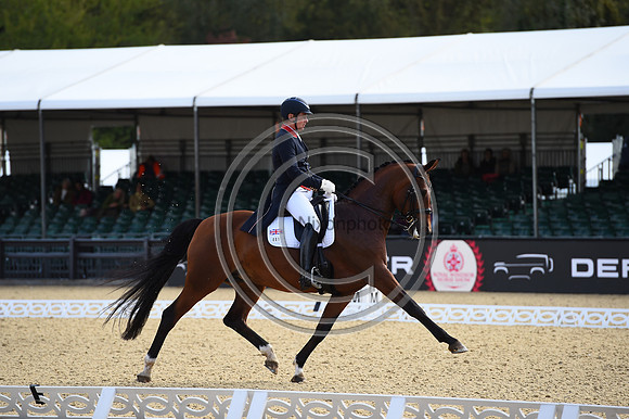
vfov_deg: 6.9
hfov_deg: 10.3
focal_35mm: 200
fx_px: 3492
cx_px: 314
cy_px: 210
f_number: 4.5
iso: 400
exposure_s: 1/1250
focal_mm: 200
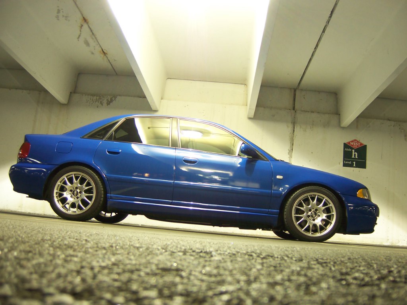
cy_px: 152
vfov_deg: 39.7
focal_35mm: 36
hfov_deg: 51.4
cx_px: 204
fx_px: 423
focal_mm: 6.2
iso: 80
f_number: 2.8
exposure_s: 1
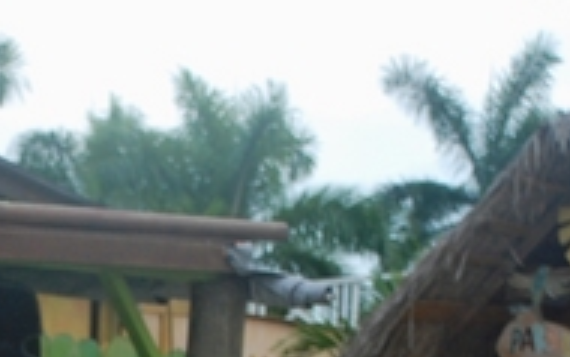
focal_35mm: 193
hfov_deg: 10.8
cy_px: 603
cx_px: 3
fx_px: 3000
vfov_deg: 6.7
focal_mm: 32
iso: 320
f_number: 4.2
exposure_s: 1/125
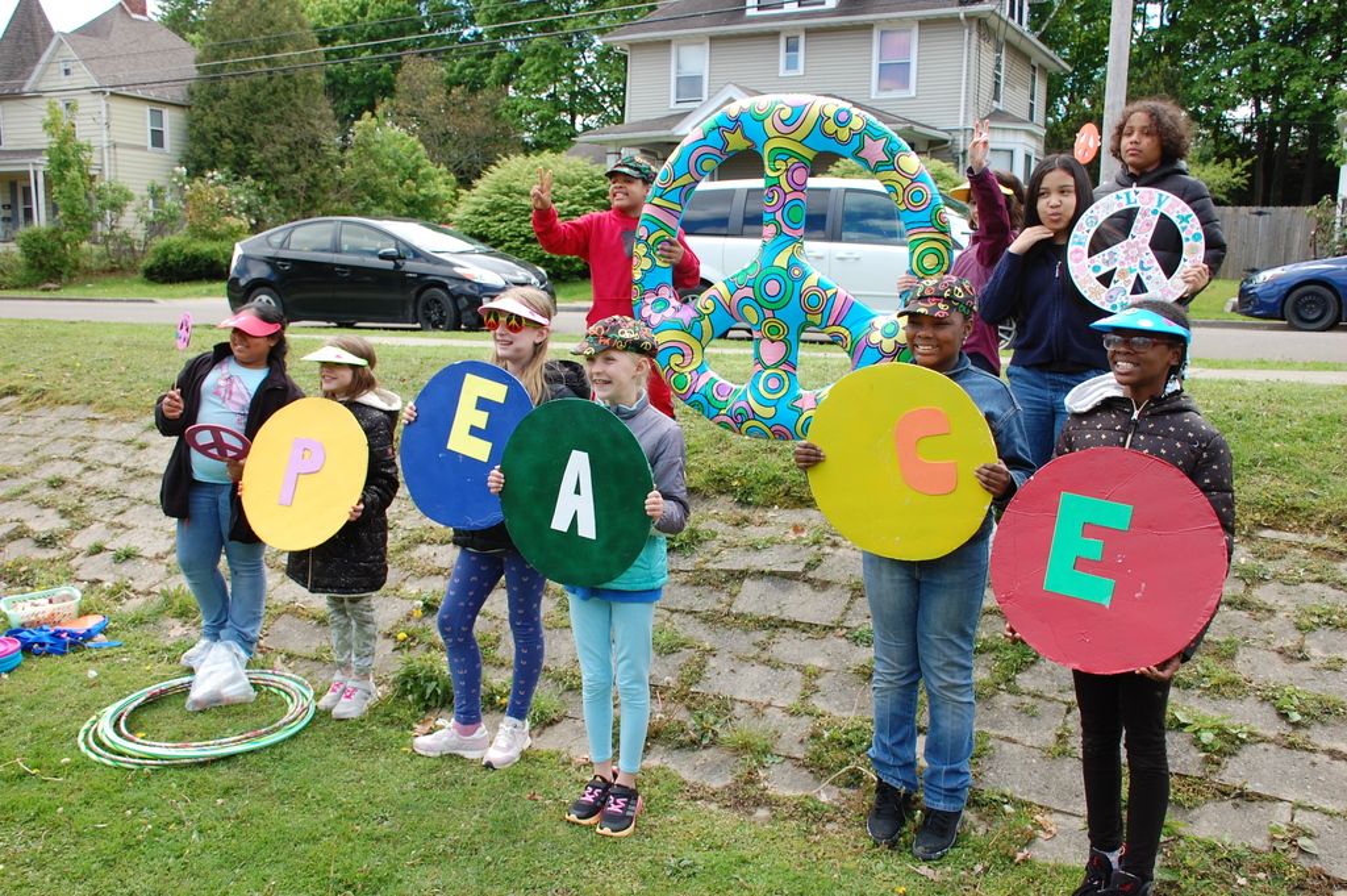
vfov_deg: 38.3
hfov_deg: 55.1
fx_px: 1290
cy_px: 448
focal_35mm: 34
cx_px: 674
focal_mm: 23
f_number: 7.1
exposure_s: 1/200
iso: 200
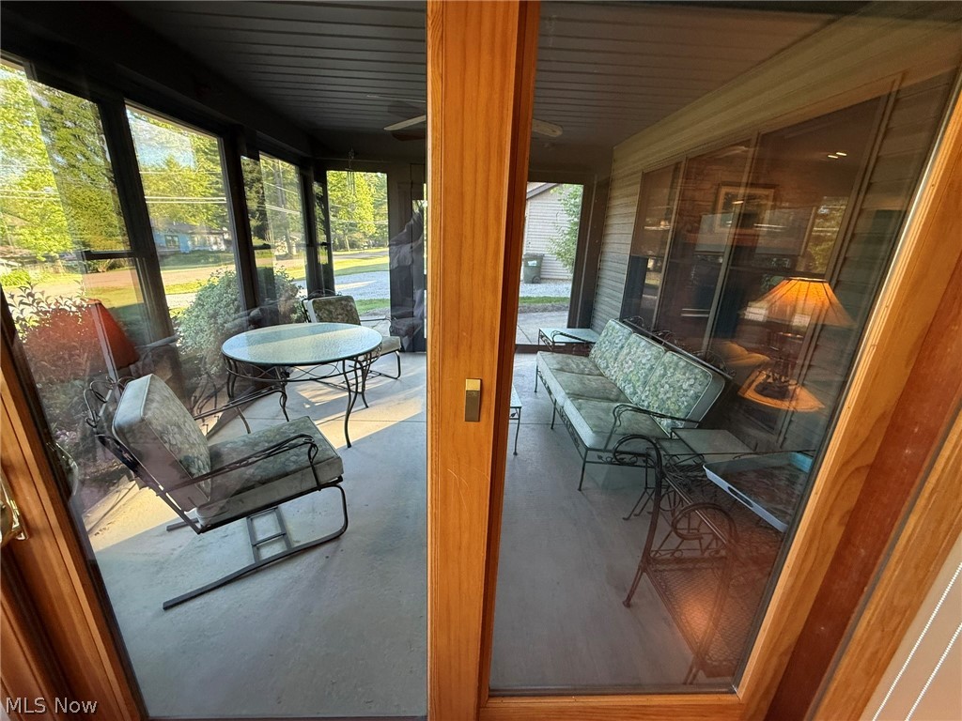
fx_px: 389
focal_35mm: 14
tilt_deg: -18.0
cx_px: 481
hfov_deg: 102.1
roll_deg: -2.8
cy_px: 360
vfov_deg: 85.7
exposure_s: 1/120
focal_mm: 2.22
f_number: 2.2
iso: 250
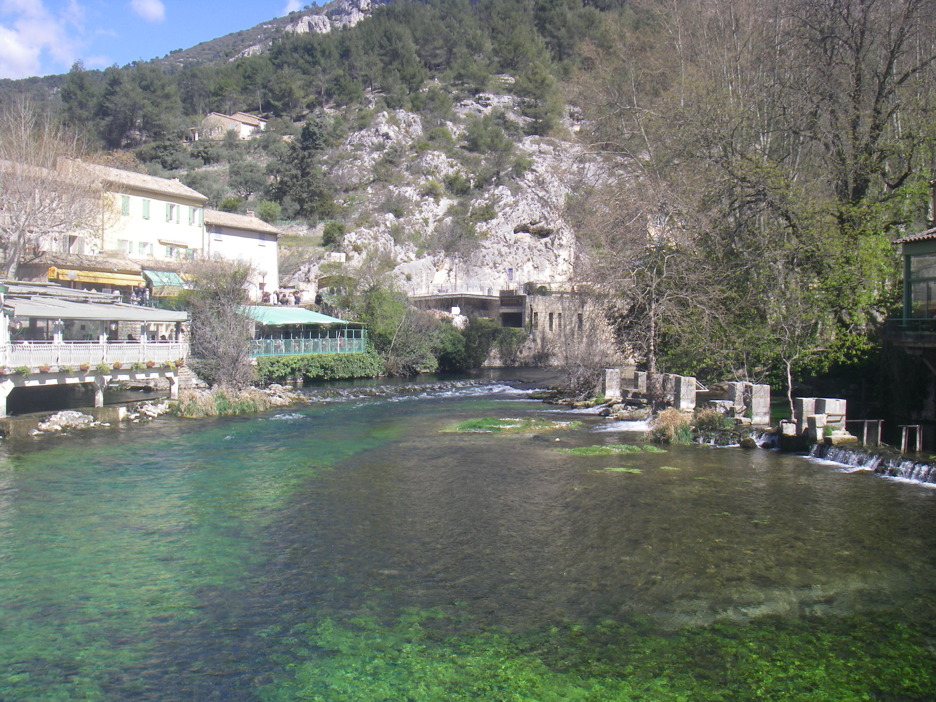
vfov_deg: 37.7
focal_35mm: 38
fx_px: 1028
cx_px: 468
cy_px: 351
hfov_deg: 49.0
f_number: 6.6
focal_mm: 6.3
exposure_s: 1/125
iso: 64
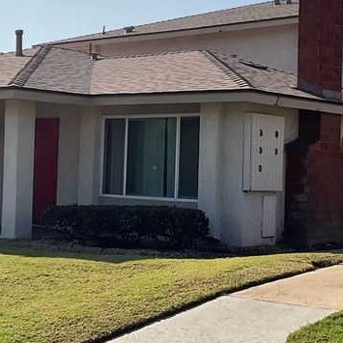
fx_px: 830
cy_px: 140
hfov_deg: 23.4
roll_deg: -1.8
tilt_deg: +2.3
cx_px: 168
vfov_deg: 23.3
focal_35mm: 74
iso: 16
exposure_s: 1/5263
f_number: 1.8
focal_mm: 3
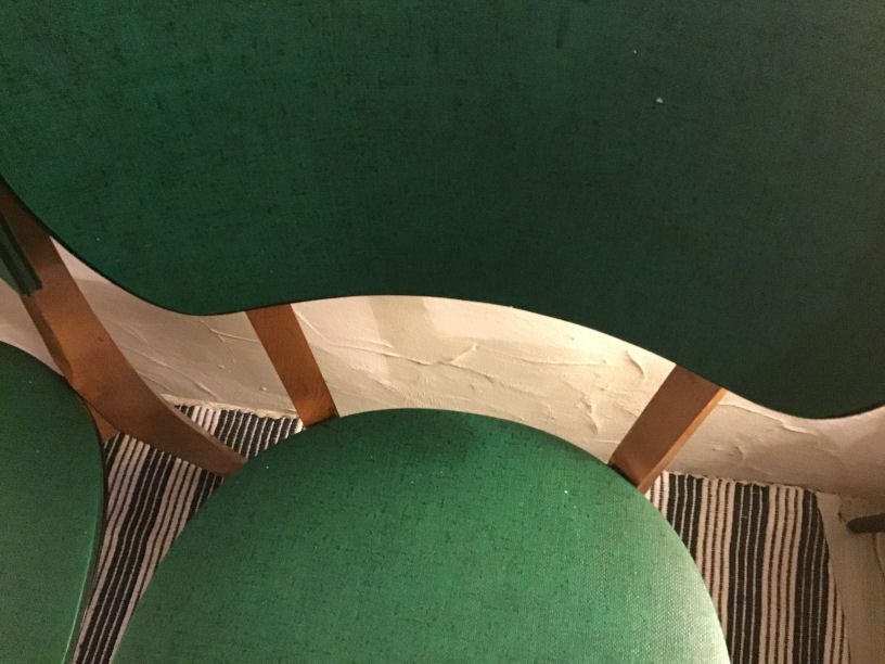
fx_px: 793
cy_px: 332
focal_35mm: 31
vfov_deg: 45.4
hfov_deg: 58.4
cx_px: 442
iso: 500
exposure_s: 1/17
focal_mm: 3.3
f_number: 2.4
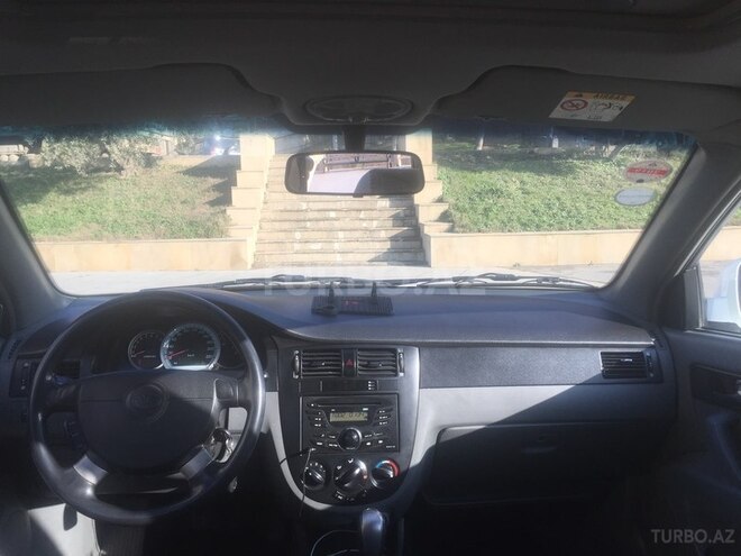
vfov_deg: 48.2
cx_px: 370
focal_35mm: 29
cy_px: 278
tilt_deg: -8.3
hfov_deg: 61.7
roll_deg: +1.1
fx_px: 621
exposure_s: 1/482
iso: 32
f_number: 2.2
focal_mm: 4.15
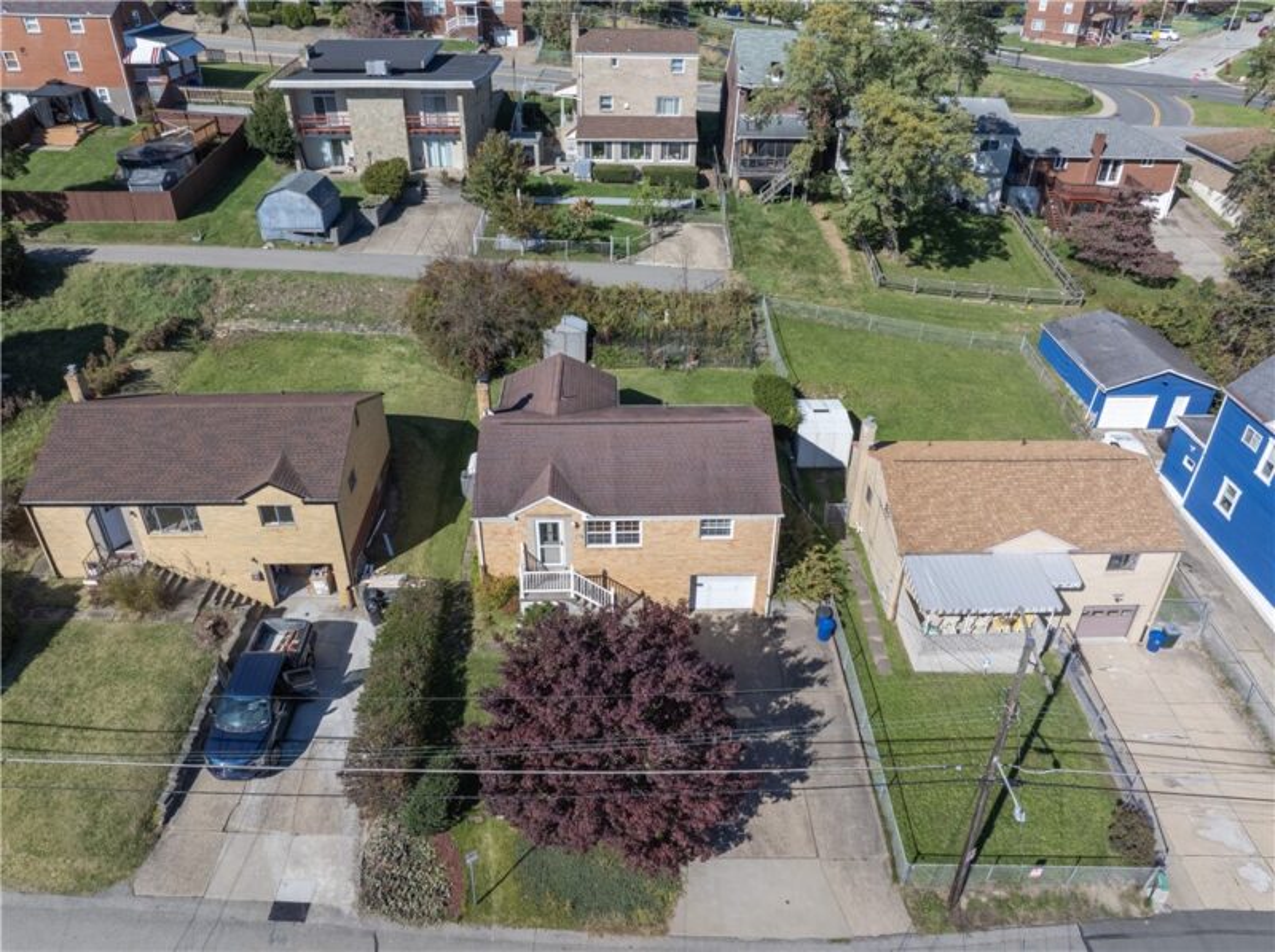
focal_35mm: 24
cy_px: 476
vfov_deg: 56.7
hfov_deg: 71.7
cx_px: 638
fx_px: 883
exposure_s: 1/240
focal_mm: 12.29
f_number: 5
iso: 400
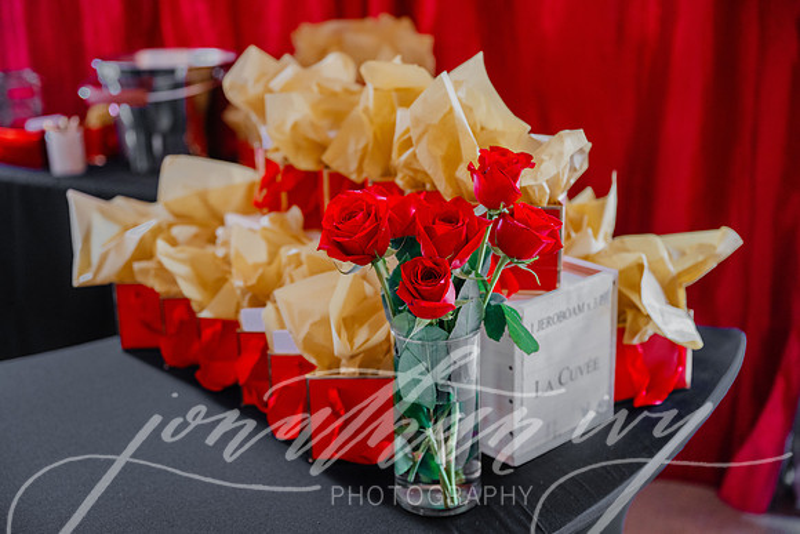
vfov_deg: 31.2
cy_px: 267
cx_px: 400
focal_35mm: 43
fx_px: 956
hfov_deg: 45.4
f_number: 2.8
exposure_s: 1/80
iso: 1250
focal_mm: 43
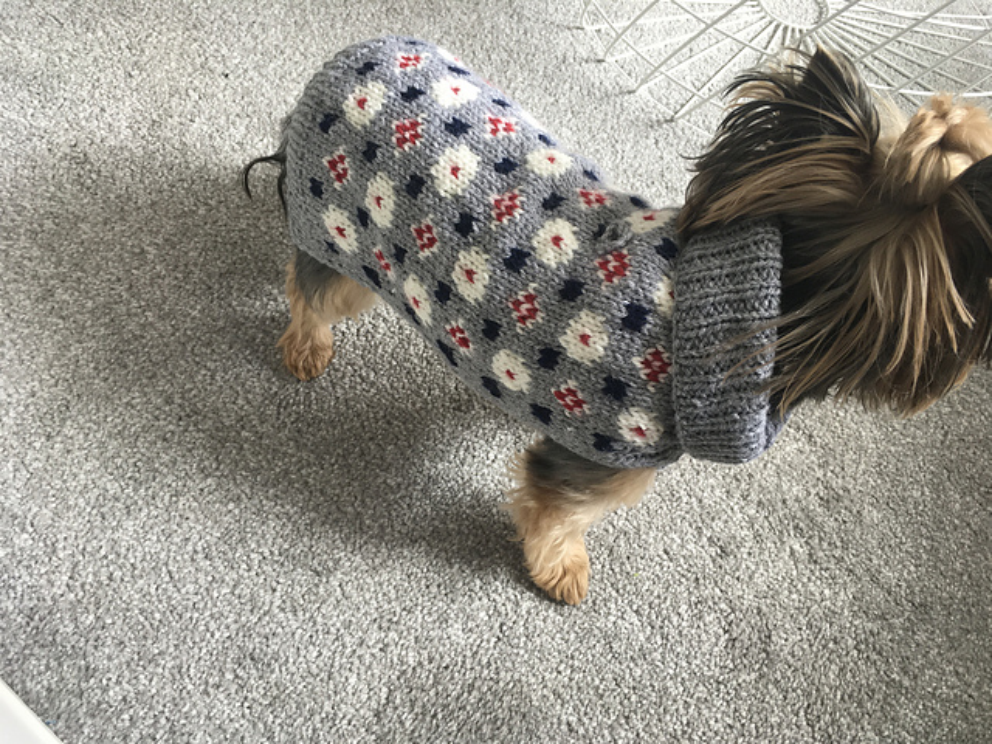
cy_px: 372
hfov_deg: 61.7
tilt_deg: -57.2
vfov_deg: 48.2
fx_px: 831
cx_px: 496
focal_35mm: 29
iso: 50
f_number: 2.2
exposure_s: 1/33
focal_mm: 4.15
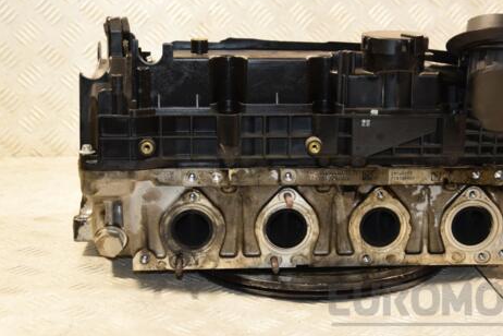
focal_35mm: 74
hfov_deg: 27.3
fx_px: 1034
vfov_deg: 18.4
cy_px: 154
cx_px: 308
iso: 800
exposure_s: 1/100
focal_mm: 38
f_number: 5
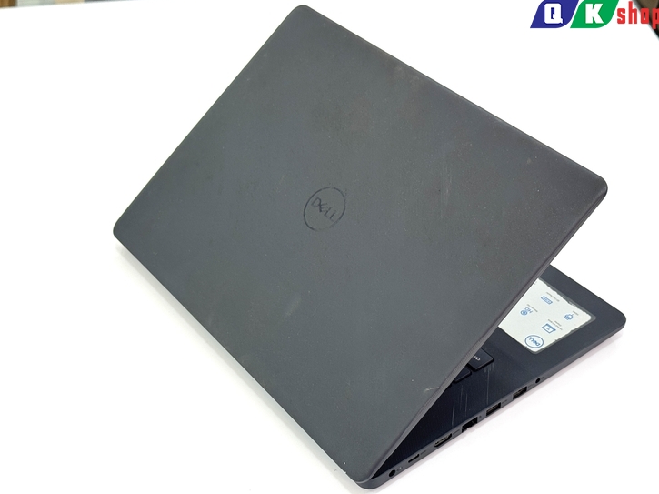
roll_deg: +2.0
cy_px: 254
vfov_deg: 27.5
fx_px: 1008
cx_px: 356
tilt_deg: -39.7
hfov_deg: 36.2
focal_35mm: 53
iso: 64
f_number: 1.78
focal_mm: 6.76
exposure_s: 1/100
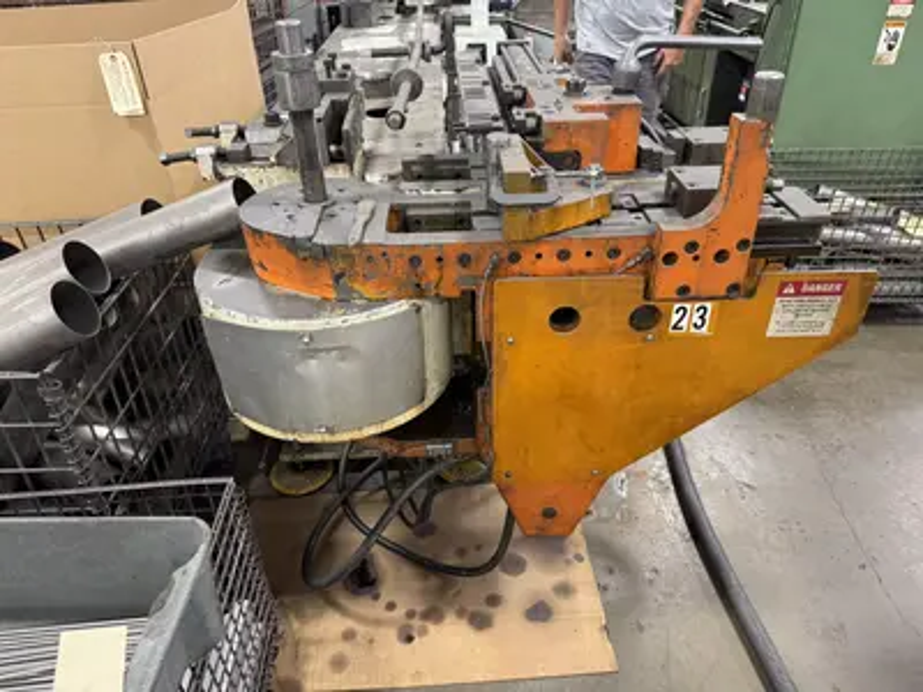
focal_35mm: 24
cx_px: 462
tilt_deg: -33.6
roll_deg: +2.6
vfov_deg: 56.8
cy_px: 346
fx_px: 640
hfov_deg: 71.6
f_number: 1.78
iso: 250
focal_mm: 6.76
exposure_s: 1/60
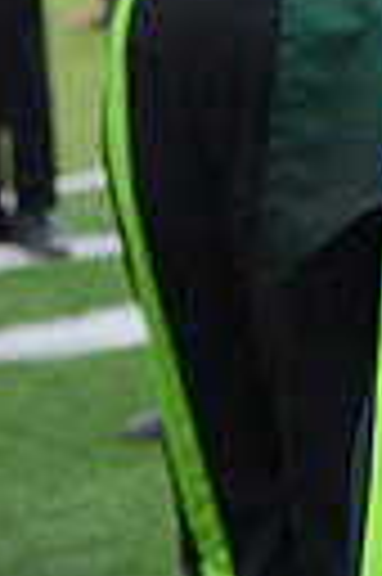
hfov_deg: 4.1
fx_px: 5314
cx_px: 618
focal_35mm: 333
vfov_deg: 6.1
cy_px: -428
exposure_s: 1/500
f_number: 5.6
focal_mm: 95
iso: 200
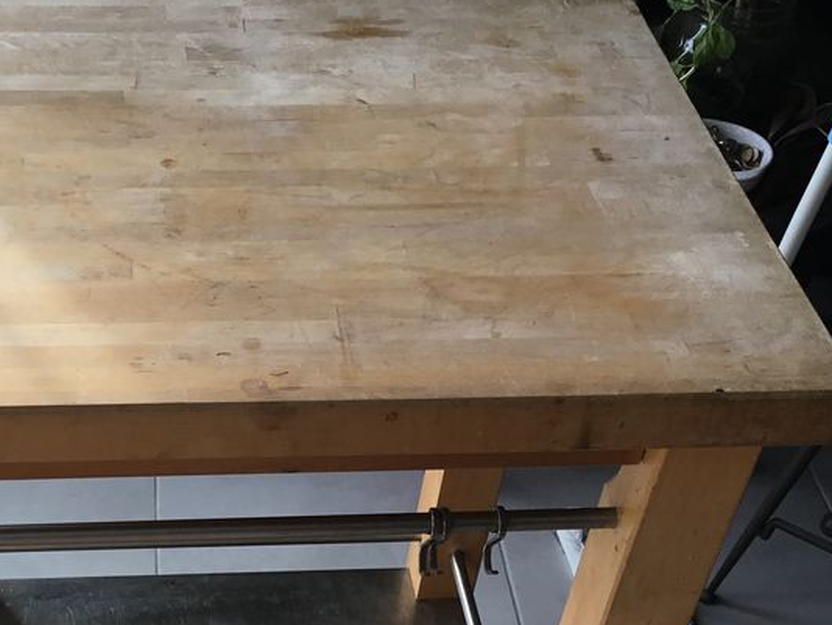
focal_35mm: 58
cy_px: 525
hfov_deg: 32.5
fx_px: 1395
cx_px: 195
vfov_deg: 24.7
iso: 25
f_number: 2.4
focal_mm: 3.3
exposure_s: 1/227
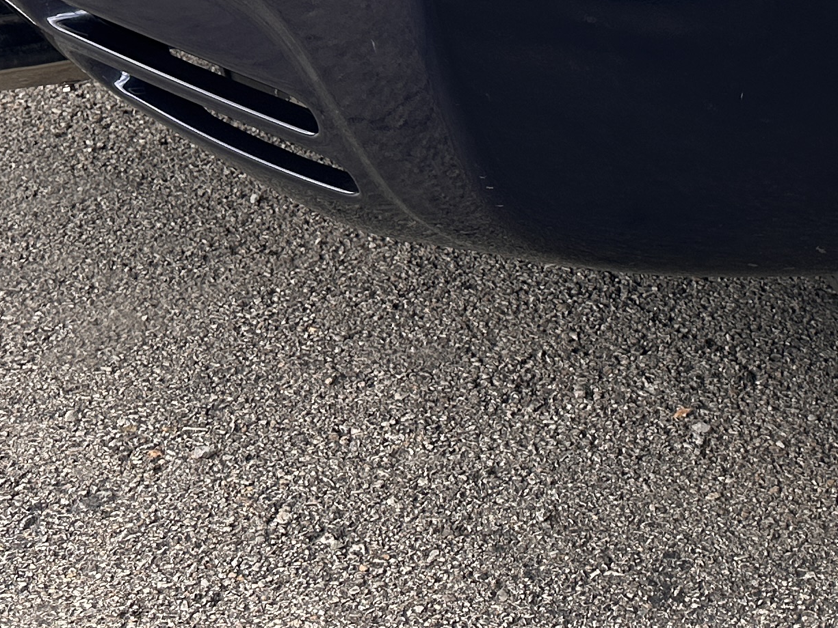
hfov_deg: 23.6
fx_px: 1913
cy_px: -350
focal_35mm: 79
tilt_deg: -4.1
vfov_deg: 16.7
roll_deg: -3.3
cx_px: 860
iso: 80
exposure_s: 1/672
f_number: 1.78
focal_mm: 6.86
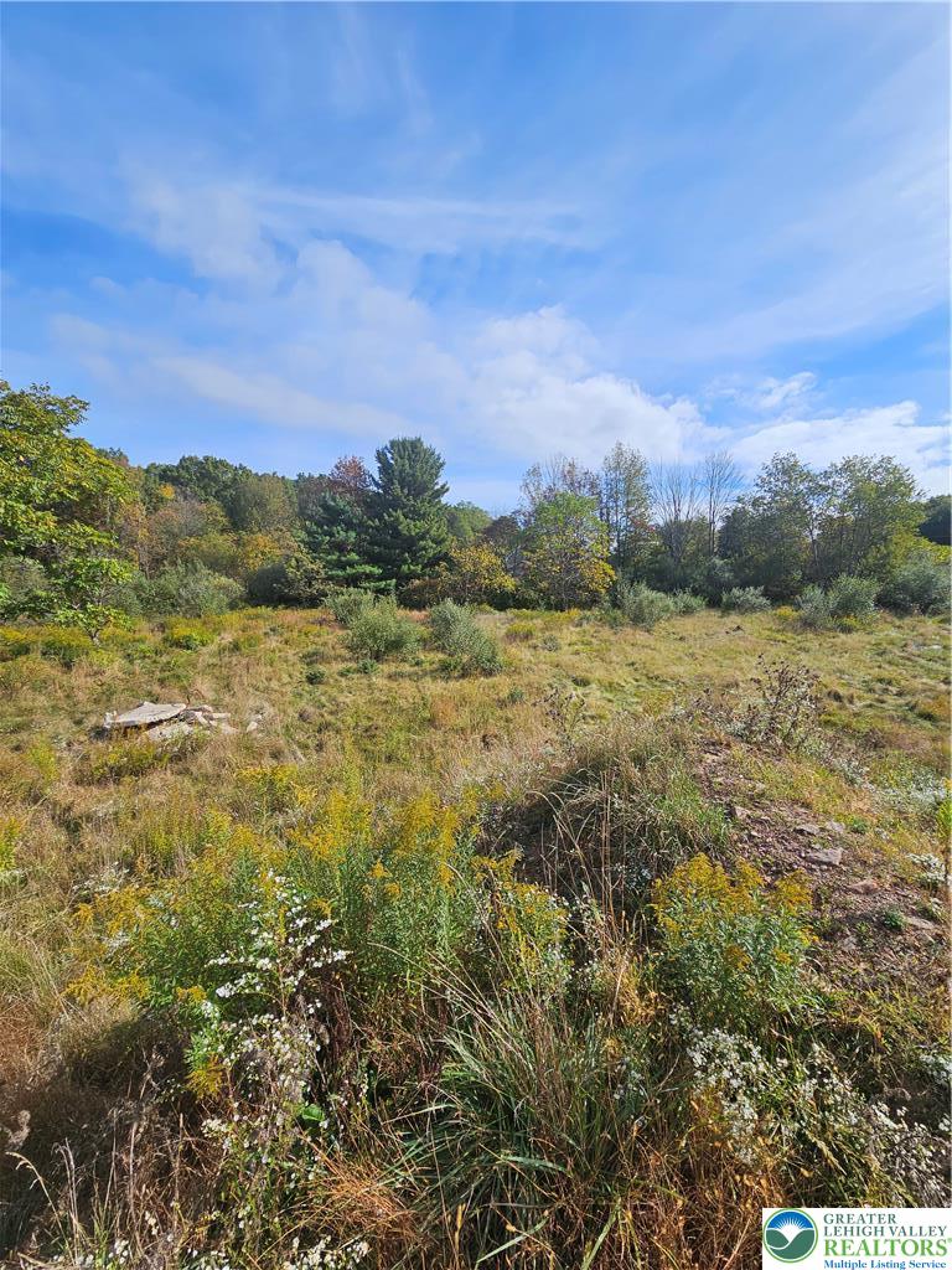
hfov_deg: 89.9
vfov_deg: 106.2
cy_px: 635
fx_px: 477
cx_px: 476
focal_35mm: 13
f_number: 2.2
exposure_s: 1/2524
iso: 50
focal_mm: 2.2
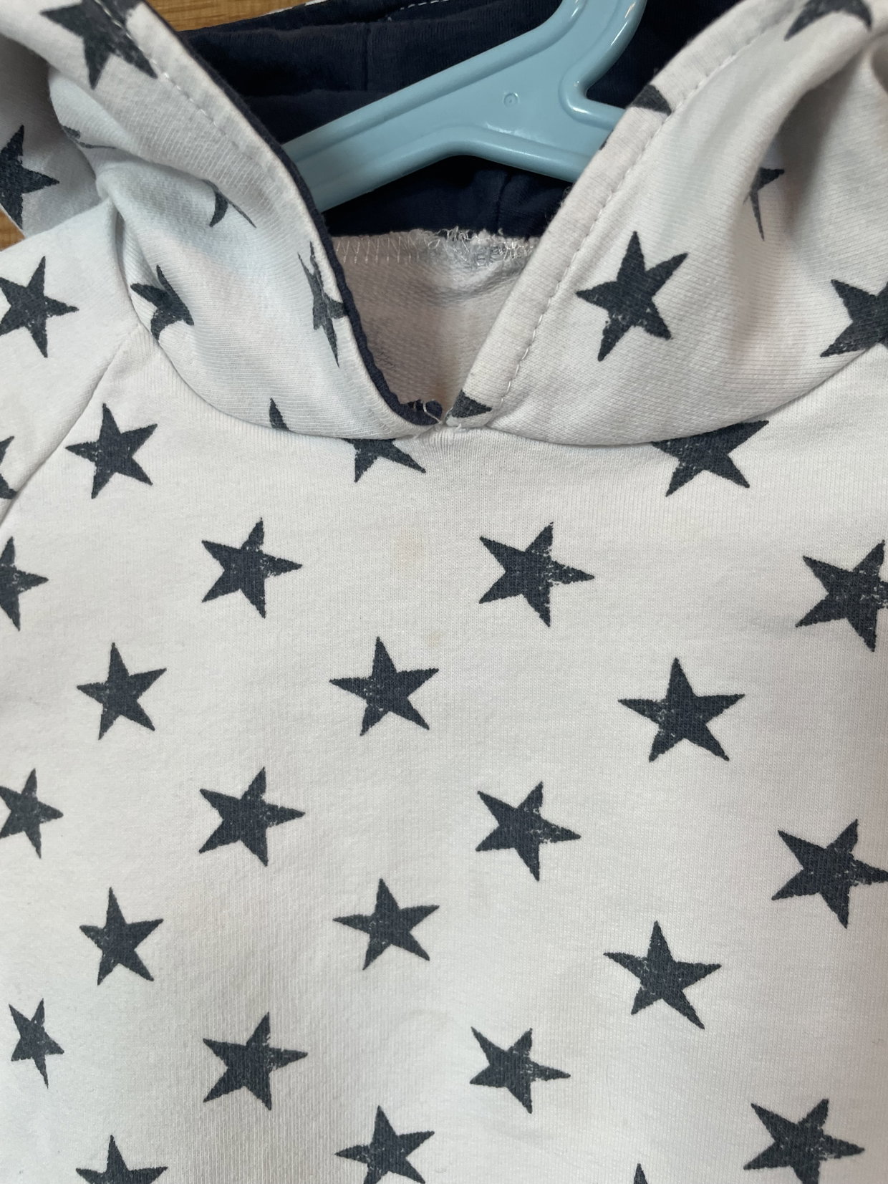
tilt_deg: -2.2
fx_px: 889
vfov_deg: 67.3
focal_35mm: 26
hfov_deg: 53.1
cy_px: 592
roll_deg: -0.7
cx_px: 444
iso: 100
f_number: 1.6
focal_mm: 4.2
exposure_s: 1/100
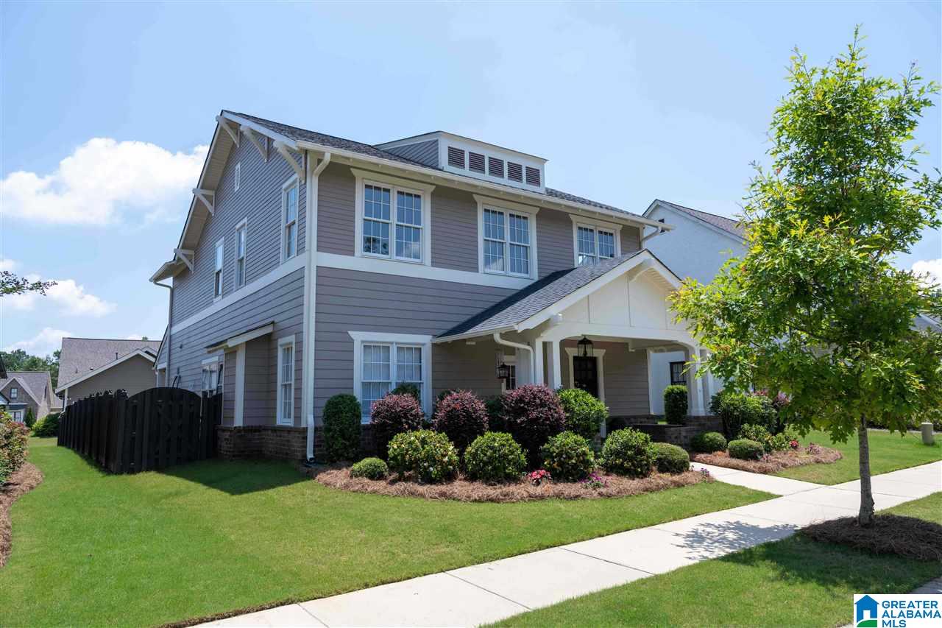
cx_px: 471
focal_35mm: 24
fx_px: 628
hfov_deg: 73.8
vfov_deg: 53.1
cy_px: 314
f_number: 8
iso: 100
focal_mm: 24
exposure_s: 1/250
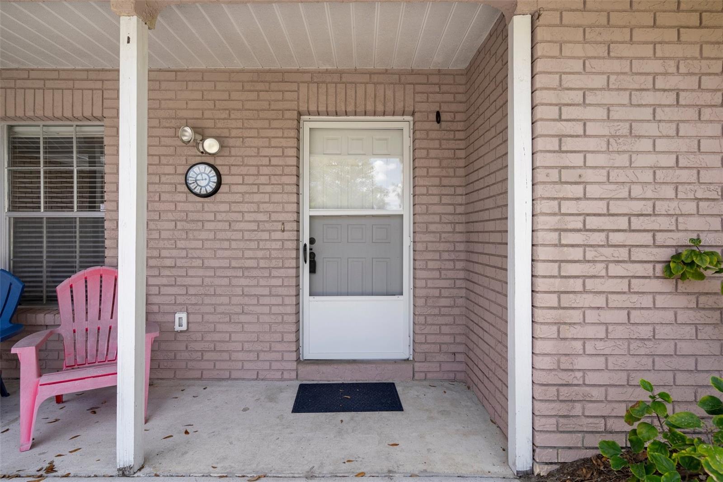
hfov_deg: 93.3
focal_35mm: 17
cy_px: 241
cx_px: 362
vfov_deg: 70.4
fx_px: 341
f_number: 8
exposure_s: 1/40
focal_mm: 17
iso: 320
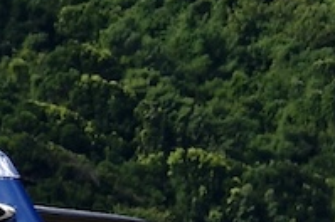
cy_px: 369
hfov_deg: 4.4
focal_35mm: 467
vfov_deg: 2.9
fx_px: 4339
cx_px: 24
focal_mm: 116
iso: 80
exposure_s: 1/640
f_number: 5
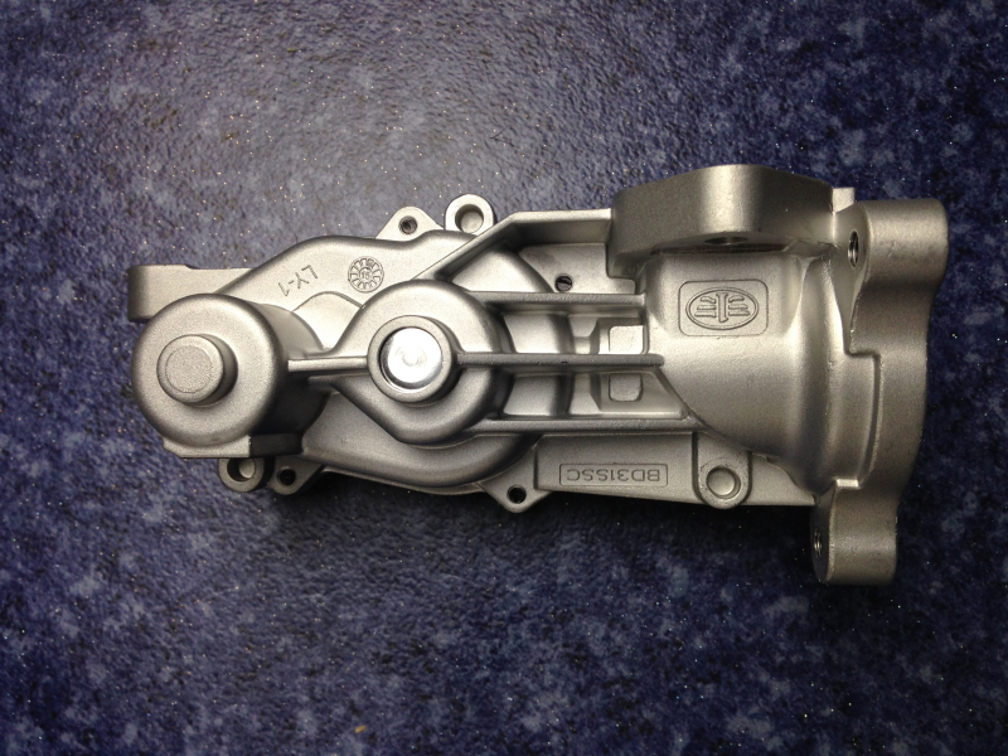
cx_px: 504
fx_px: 961
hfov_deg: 55.4
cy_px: 378
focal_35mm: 33
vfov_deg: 42.9
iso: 64
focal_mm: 4.12
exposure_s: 1/60
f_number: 2.4
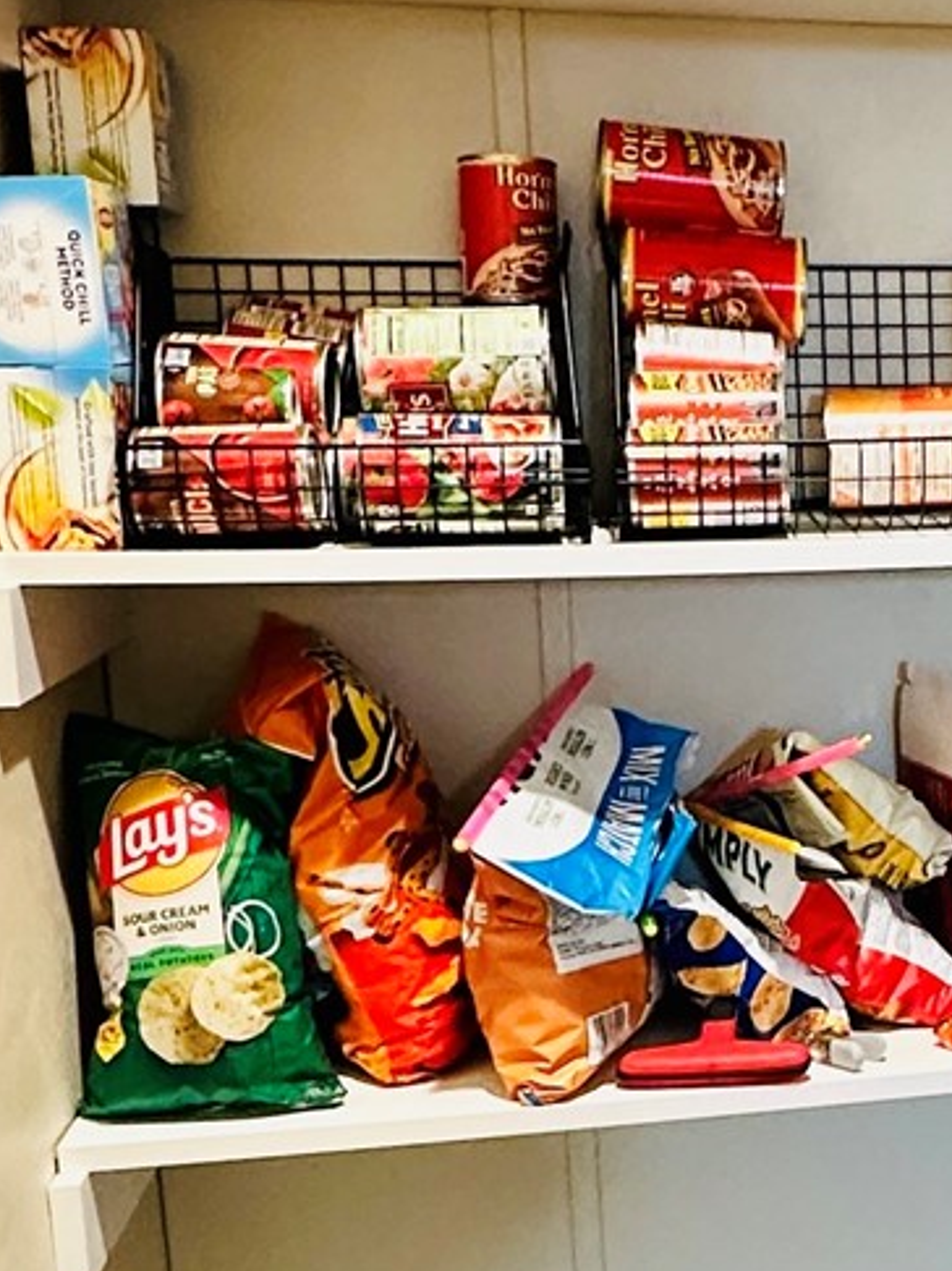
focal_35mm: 59
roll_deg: +0.2
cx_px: 1229
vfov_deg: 32.6
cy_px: 761
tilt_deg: -10.2
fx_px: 2165
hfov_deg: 22.3
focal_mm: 2.22
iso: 400
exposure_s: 1/60
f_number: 2.2
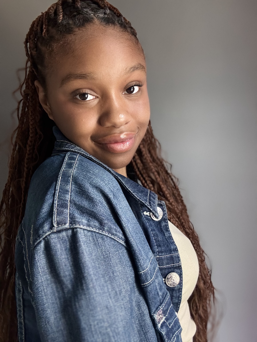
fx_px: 297
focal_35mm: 30
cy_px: 171
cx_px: 128
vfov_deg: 60.0
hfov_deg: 46.8
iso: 320
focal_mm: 2.69
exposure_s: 1/41
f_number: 1.9
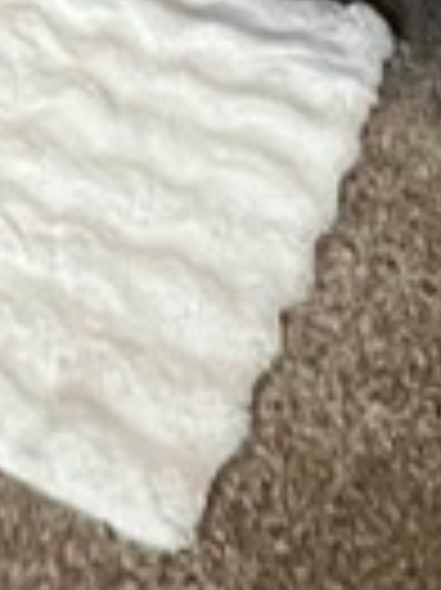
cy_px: -937
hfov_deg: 13.7
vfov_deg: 13.0
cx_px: -212
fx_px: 1735
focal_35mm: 102
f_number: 1.8
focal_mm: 1.57
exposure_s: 1/60
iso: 1000
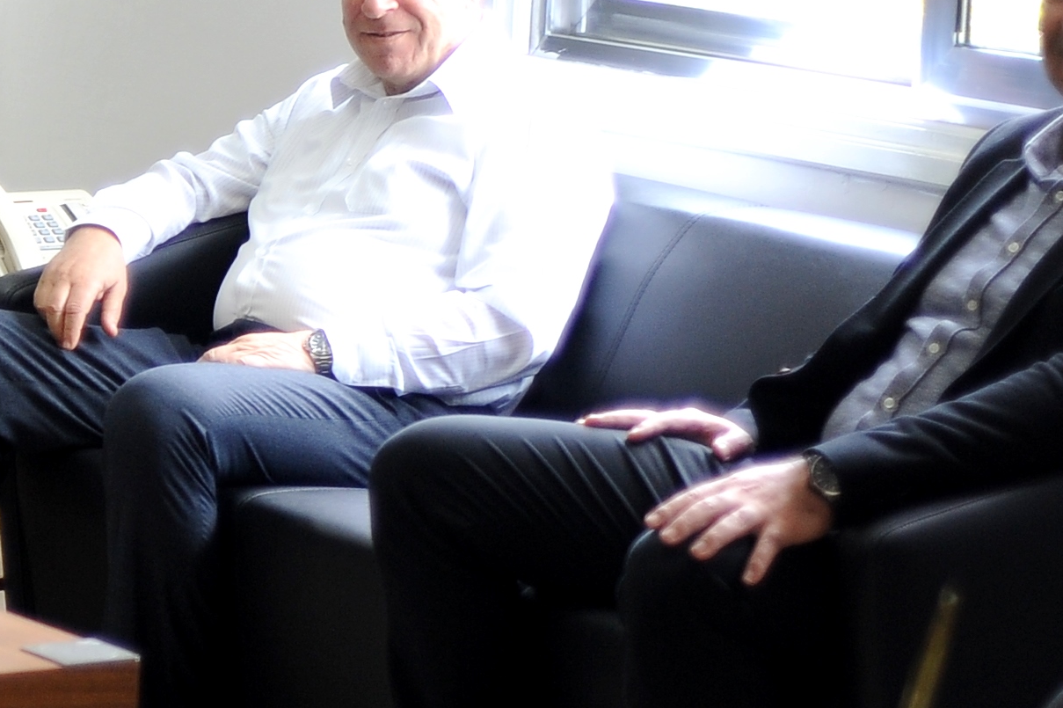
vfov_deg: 7.8
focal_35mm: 176
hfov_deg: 11.3
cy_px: 409
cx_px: -486
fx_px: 5194
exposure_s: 1/320
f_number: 1.8
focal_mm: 50
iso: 640
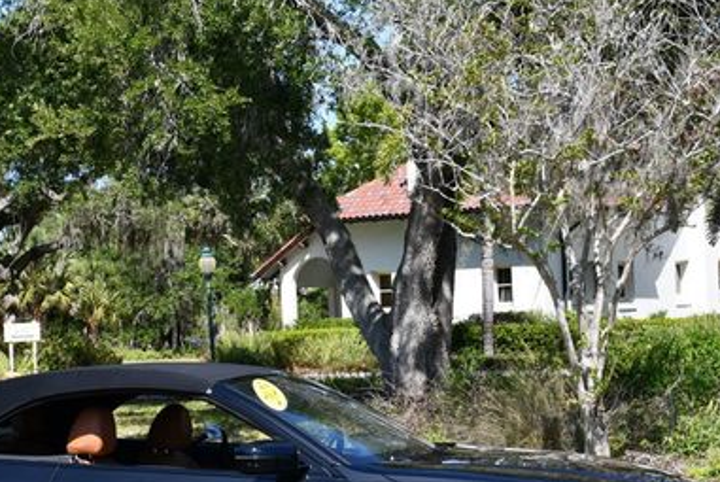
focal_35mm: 94
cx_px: 246
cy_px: 359
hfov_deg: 21.6
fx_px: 1882
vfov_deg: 14.5
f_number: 8
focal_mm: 28
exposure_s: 1/250
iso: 160
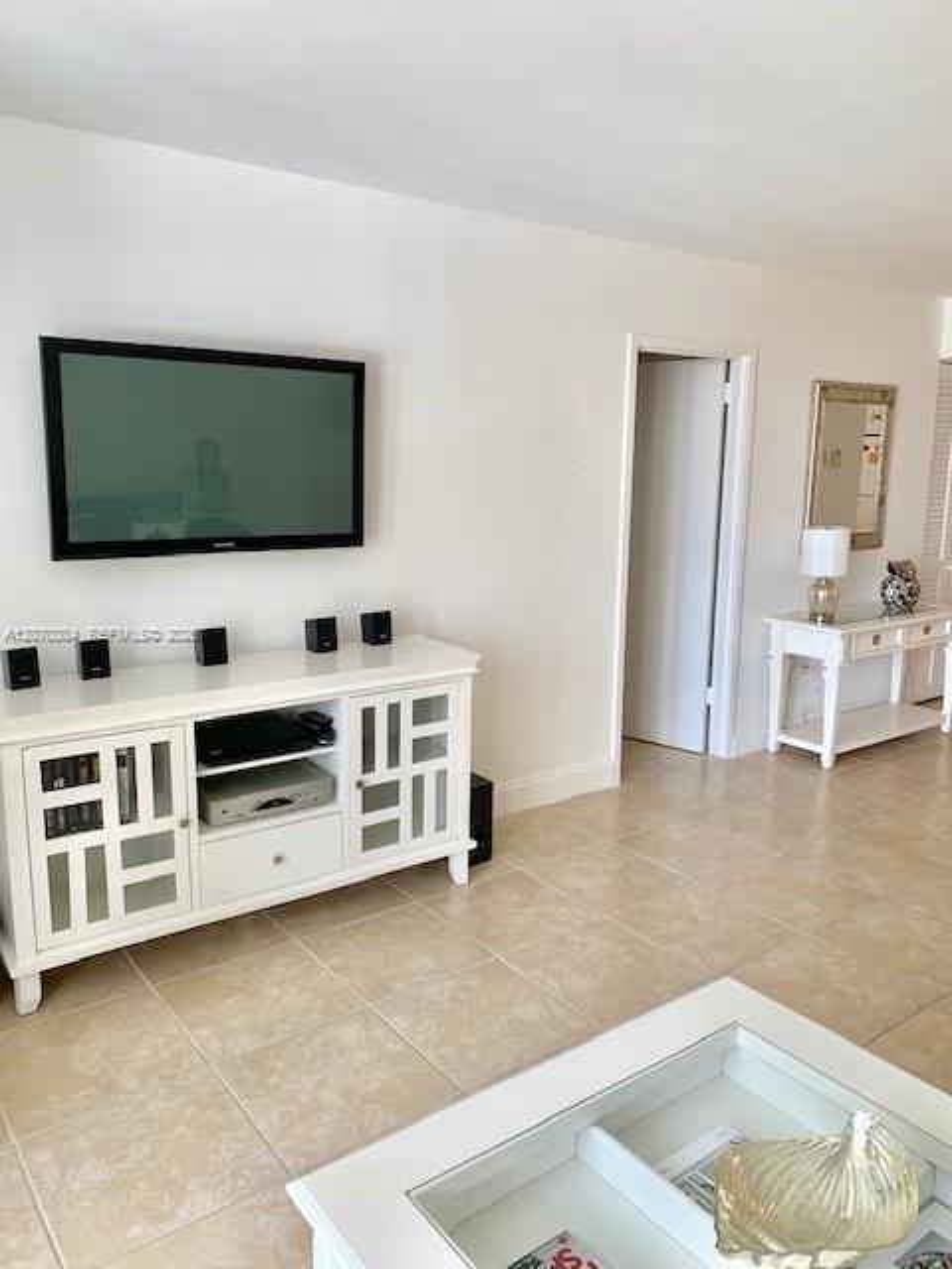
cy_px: 634
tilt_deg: -10.5
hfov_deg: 53.1
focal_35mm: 26
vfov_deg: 67.3
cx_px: 476
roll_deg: +0.3
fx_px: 953
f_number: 1.8
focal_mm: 4.25
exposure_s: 1/121
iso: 80
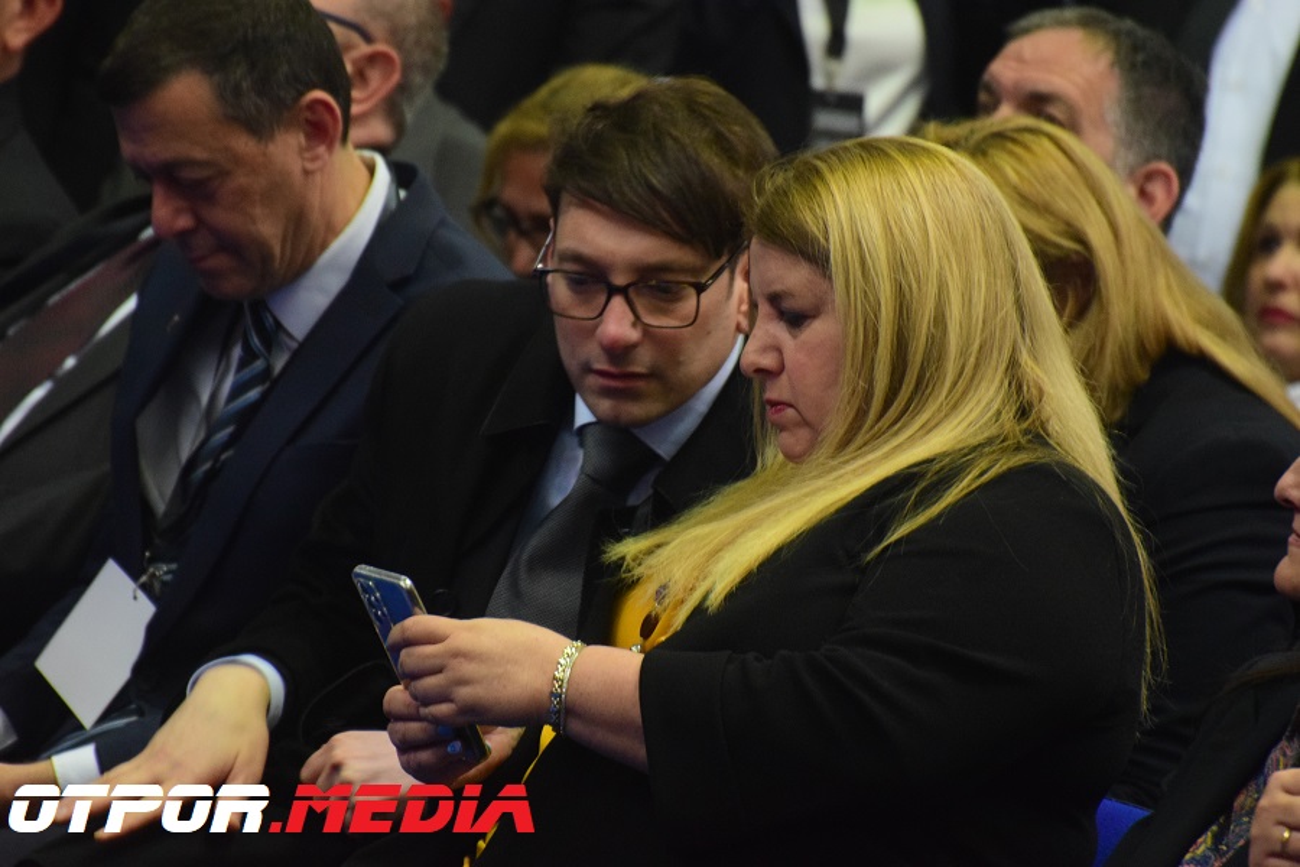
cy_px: 434
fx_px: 16249
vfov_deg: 3.1
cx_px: 650
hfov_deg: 4.6
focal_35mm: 450
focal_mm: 300
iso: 3200
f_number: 5.6
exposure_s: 1/125
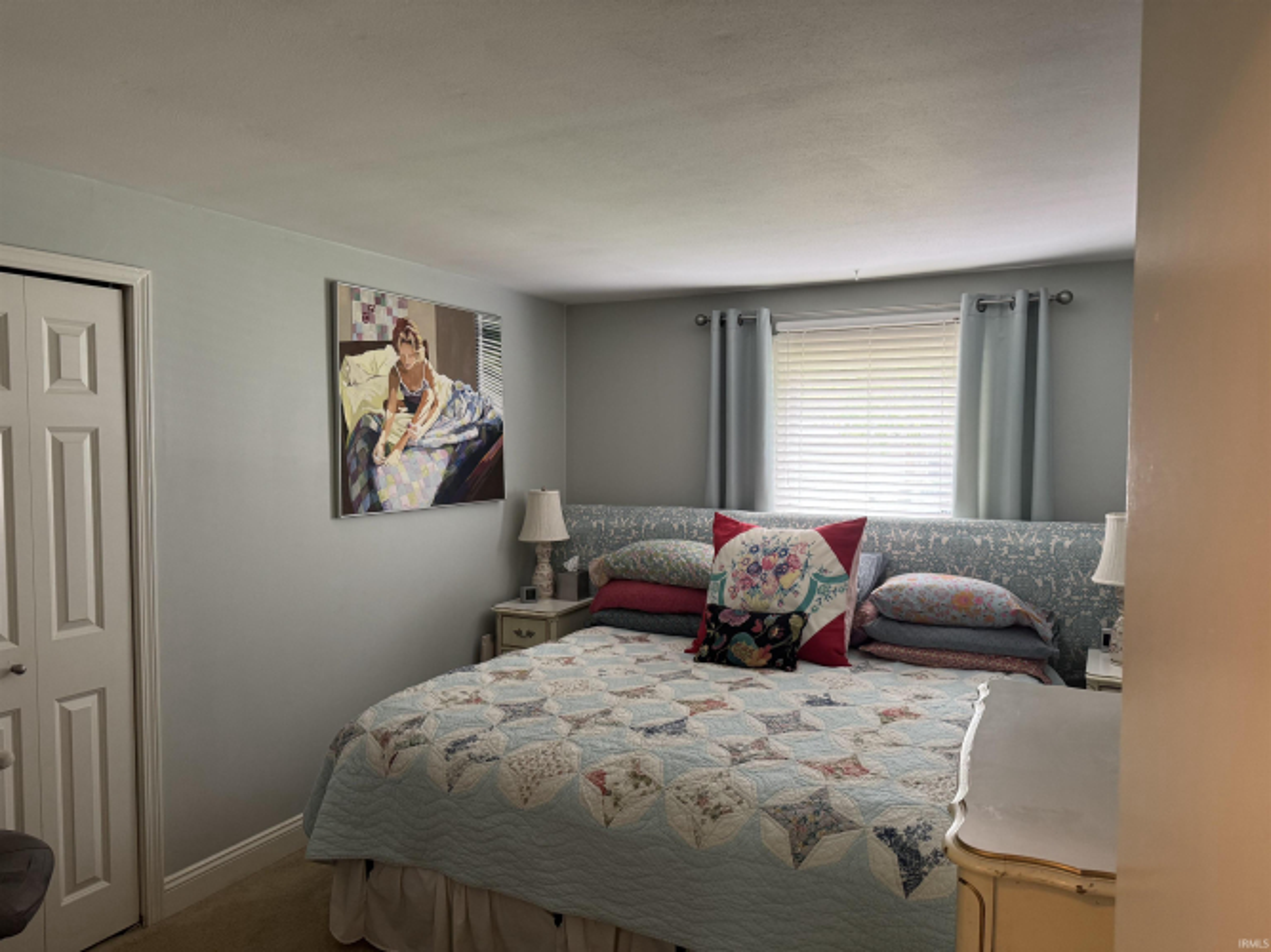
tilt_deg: -1.6
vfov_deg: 56.8
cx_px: 636
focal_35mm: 24
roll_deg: +0.0
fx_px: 881
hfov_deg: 71.6
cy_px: 476
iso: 200
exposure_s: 1/60
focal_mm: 6.76
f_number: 1.78
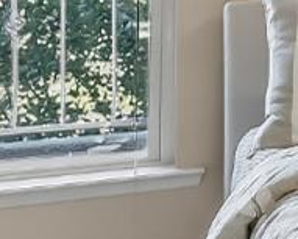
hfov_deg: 10.4
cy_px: -33
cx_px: 969
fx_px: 909
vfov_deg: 14.6
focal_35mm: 103
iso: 1250
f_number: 3.2
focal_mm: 14
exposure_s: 1/160
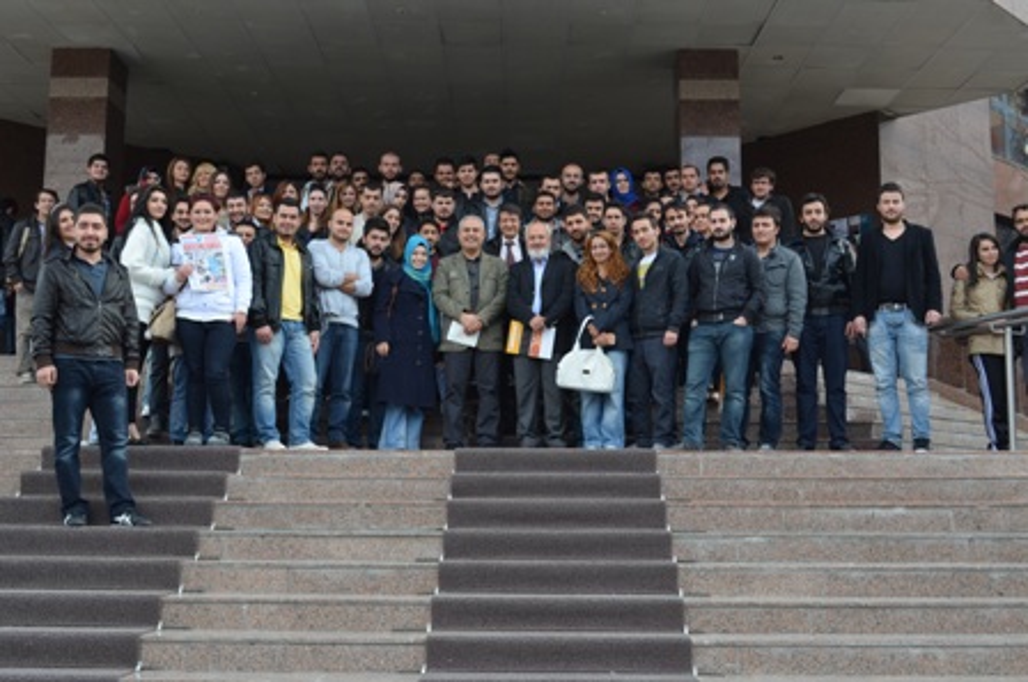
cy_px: 341
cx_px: 514
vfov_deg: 30.7
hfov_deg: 45.0
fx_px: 1240
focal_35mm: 44
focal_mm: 29
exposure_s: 1/160
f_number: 6.3
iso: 200
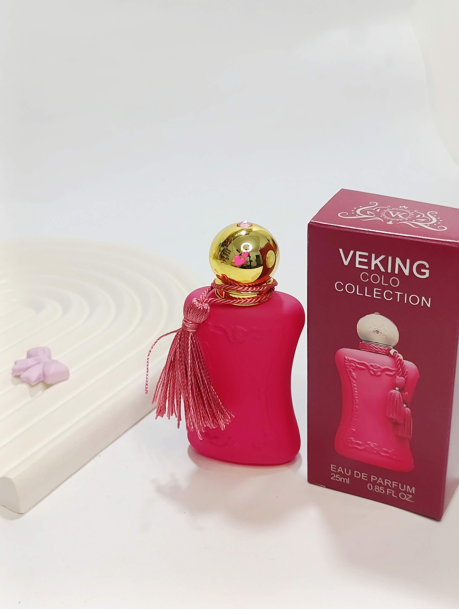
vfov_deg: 41.2
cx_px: 230
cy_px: 304
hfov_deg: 31.6
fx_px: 811
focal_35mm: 46
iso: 640
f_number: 1.6
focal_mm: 6.14
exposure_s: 1/120
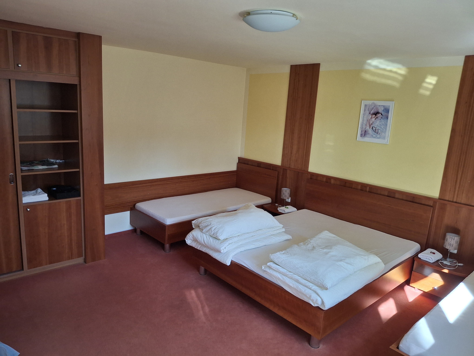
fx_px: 342
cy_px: 178
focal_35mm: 25
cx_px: 237
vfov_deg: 54.9
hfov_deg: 69.4
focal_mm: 4.69
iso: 125
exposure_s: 1/120
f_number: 1.8
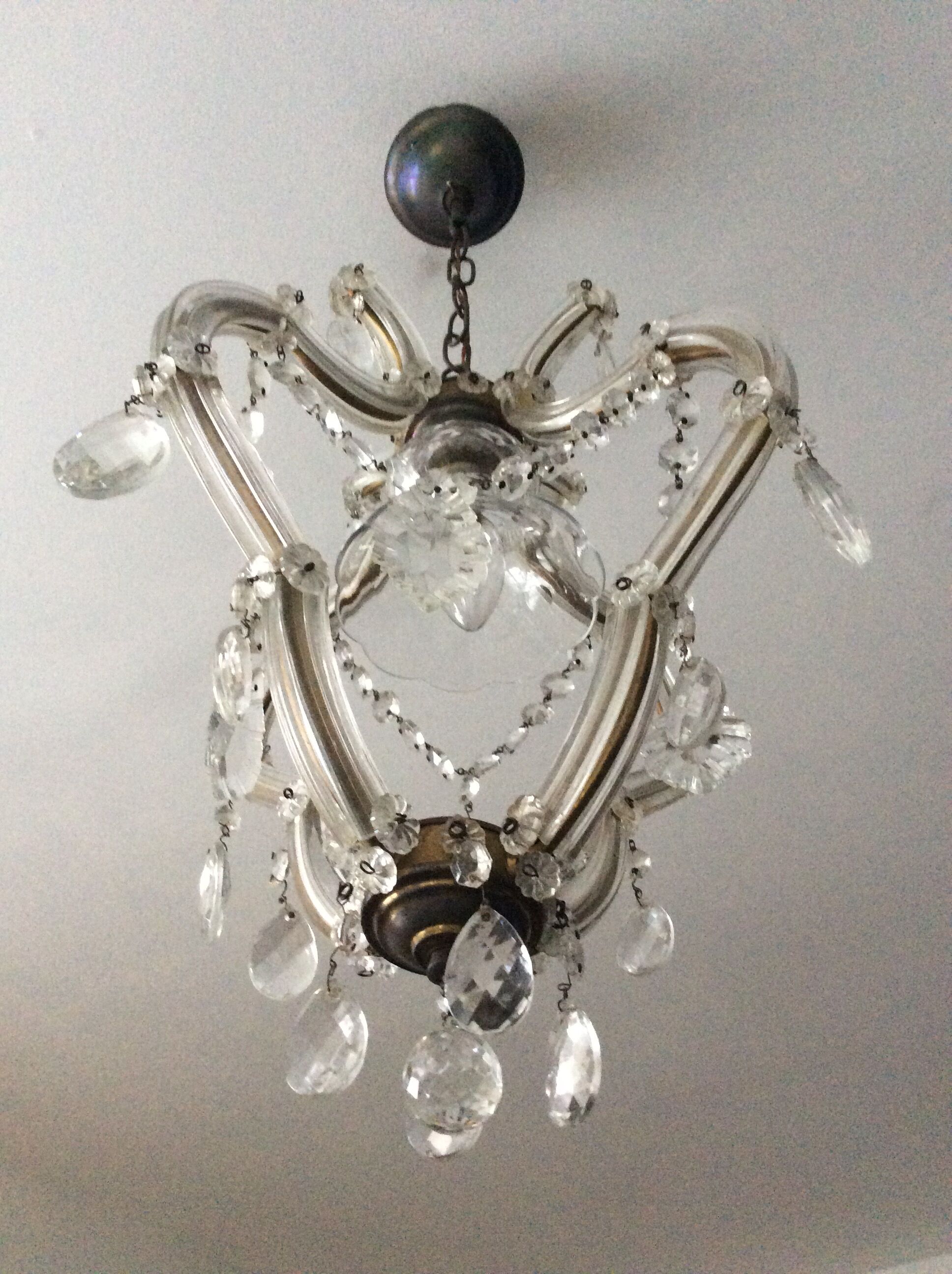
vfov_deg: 56.9
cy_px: 637
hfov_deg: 44.1
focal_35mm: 32
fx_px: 1177
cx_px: 476
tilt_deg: +48.0
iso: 320
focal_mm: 3.3
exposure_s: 1/25
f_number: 2.4
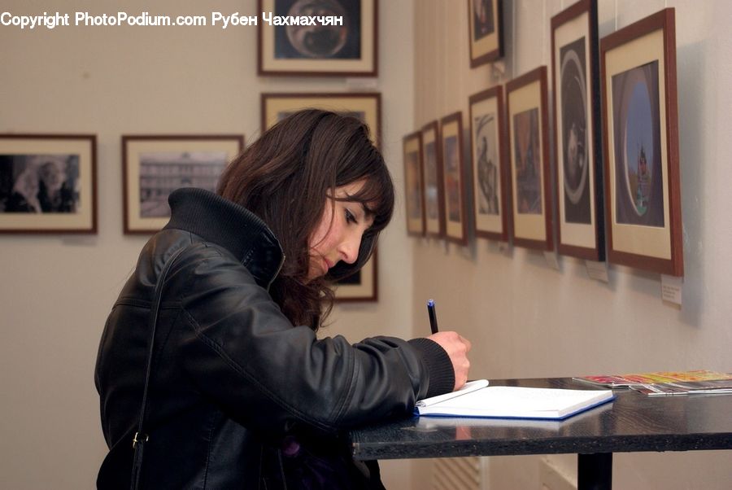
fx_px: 1679
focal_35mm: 82
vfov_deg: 16.6
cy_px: 245
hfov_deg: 24.6
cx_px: 366
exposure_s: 1/60
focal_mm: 55
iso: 400
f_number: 6.3
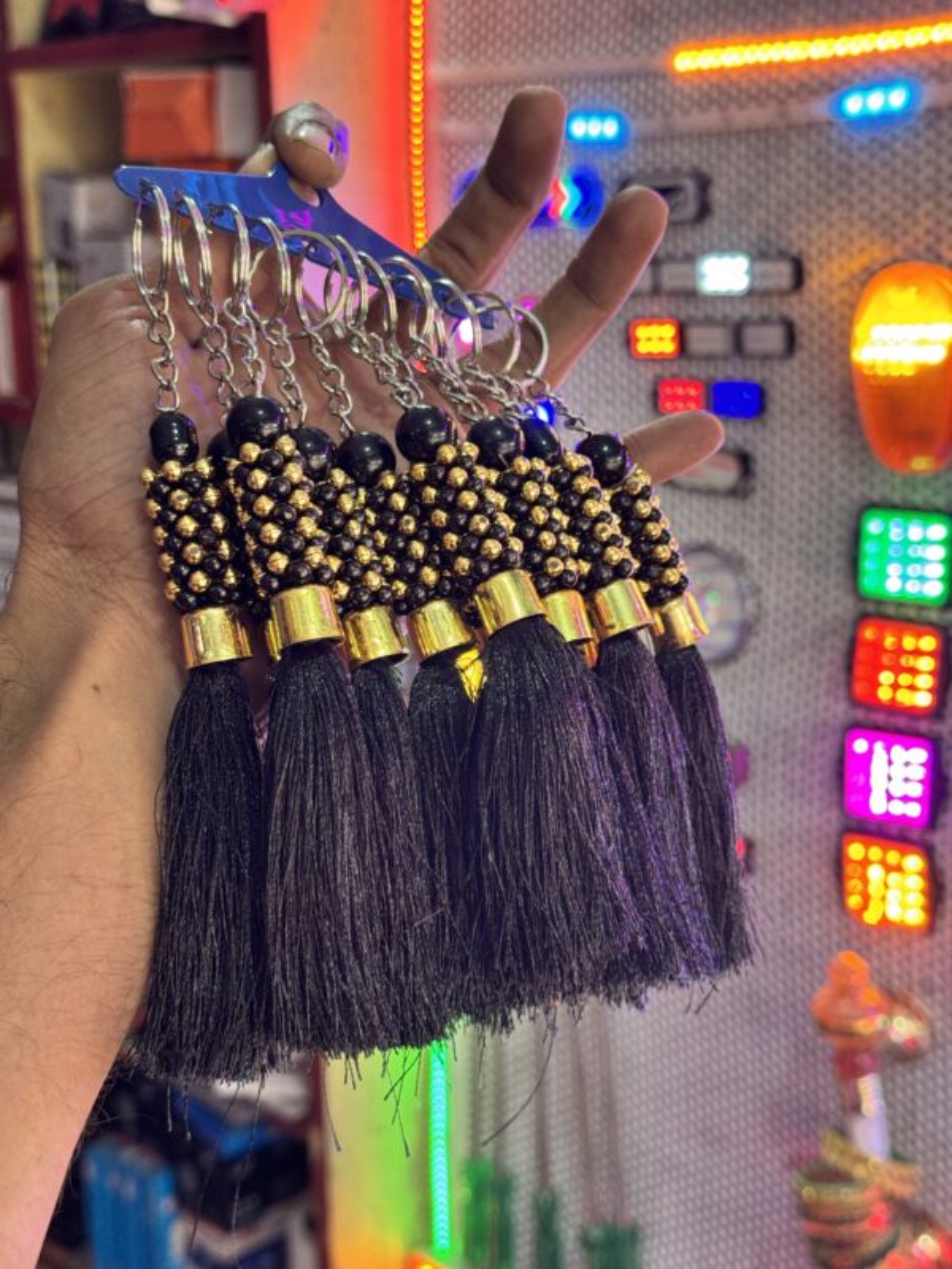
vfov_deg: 39.7
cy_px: 634
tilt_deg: -13.3
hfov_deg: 30.3
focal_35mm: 48
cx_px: 476
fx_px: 1760
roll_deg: +1.2
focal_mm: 6.76
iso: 64
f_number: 1.78
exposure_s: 1/50
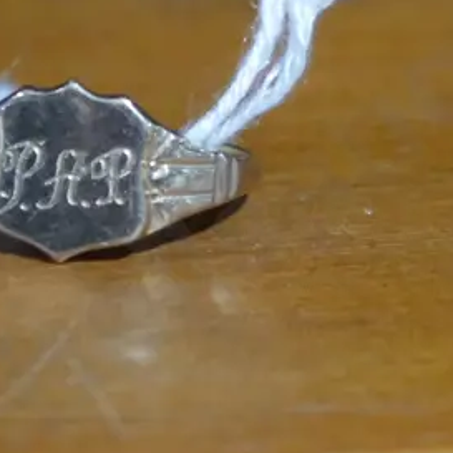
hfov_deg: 6.3
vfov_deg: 6.3
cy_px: 129
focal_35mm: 278
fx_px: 4116
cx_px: 390
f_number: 5.6
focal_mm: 42
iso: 2500
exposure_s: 1/100
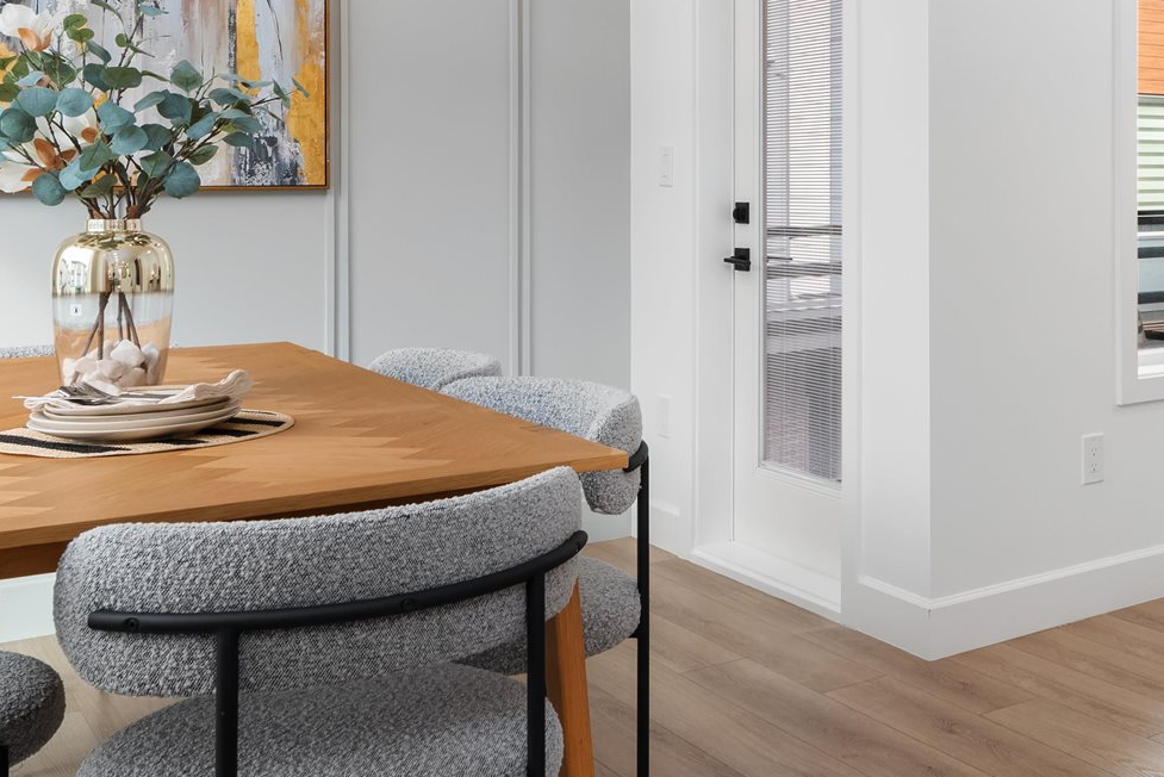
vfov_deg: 30.0
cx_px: 923
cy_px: 195
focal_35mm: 44
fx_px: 1423
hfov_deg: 42.6
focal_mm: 14
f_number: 8
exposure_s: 1/20
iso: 250
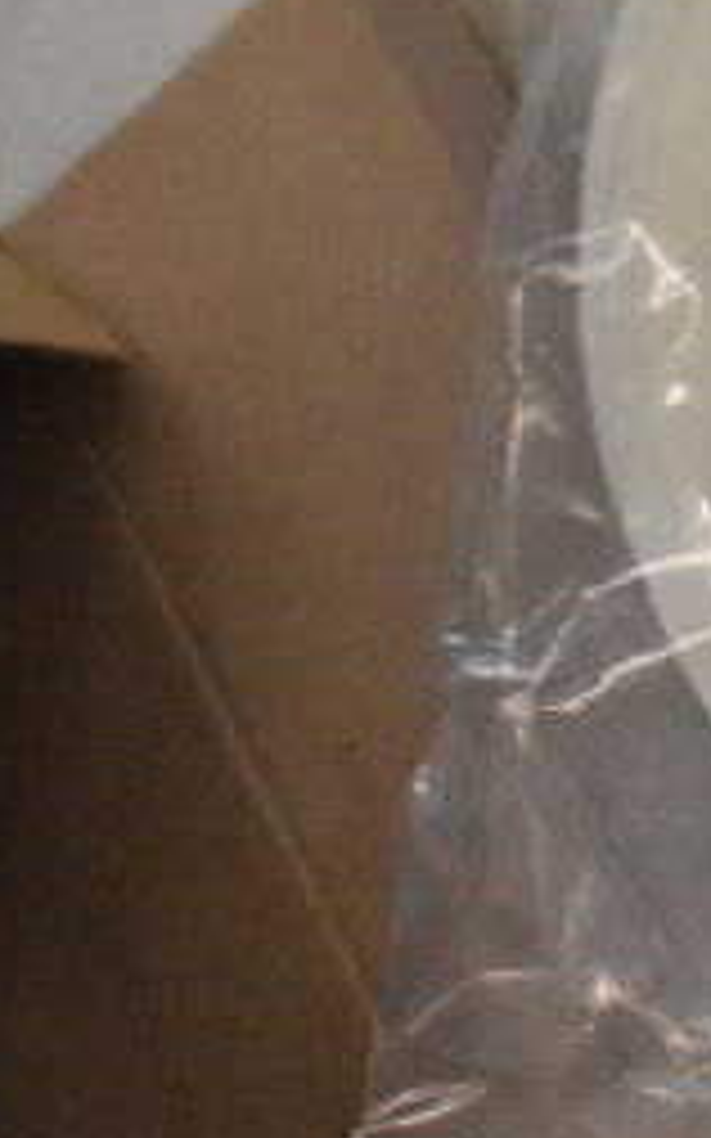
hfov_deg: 12.4
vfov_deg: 21.4
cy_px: 277
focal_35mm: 96
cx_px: 1318
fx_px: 2978
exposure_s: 1/800
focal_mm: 26
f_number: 6.3
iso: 6400
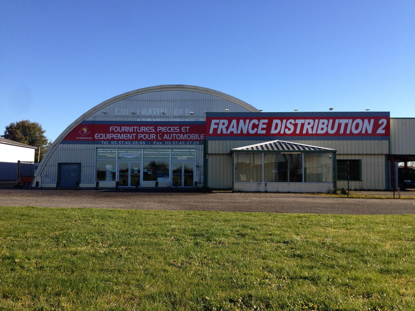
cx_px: 208
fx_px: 396
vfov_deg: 42.9
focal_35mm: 33
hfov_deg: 55.4
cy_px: 156
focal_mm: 4.12
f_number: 2.4
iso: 50
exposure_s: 1/935
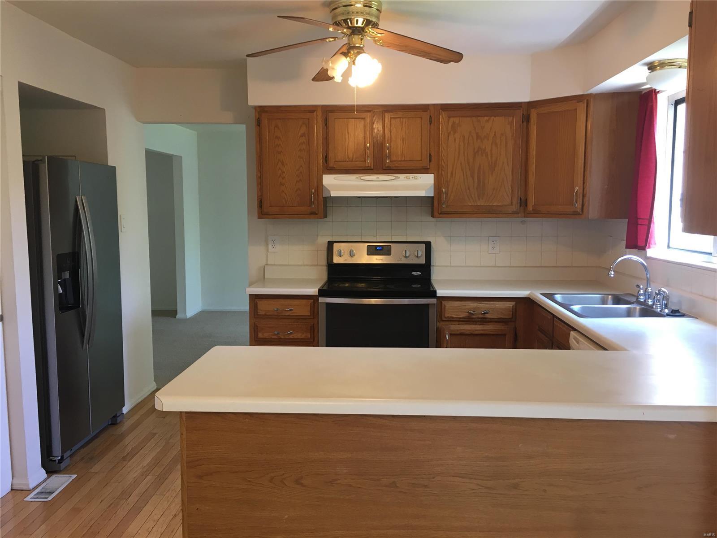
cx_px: 358
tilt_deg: -6.7
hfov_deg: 61.7
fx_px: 601
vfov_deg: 48.2
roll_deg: +1.0
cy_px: 269
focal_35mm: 29
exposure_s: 1/30
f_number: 2.2
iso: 50
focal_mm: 4.15
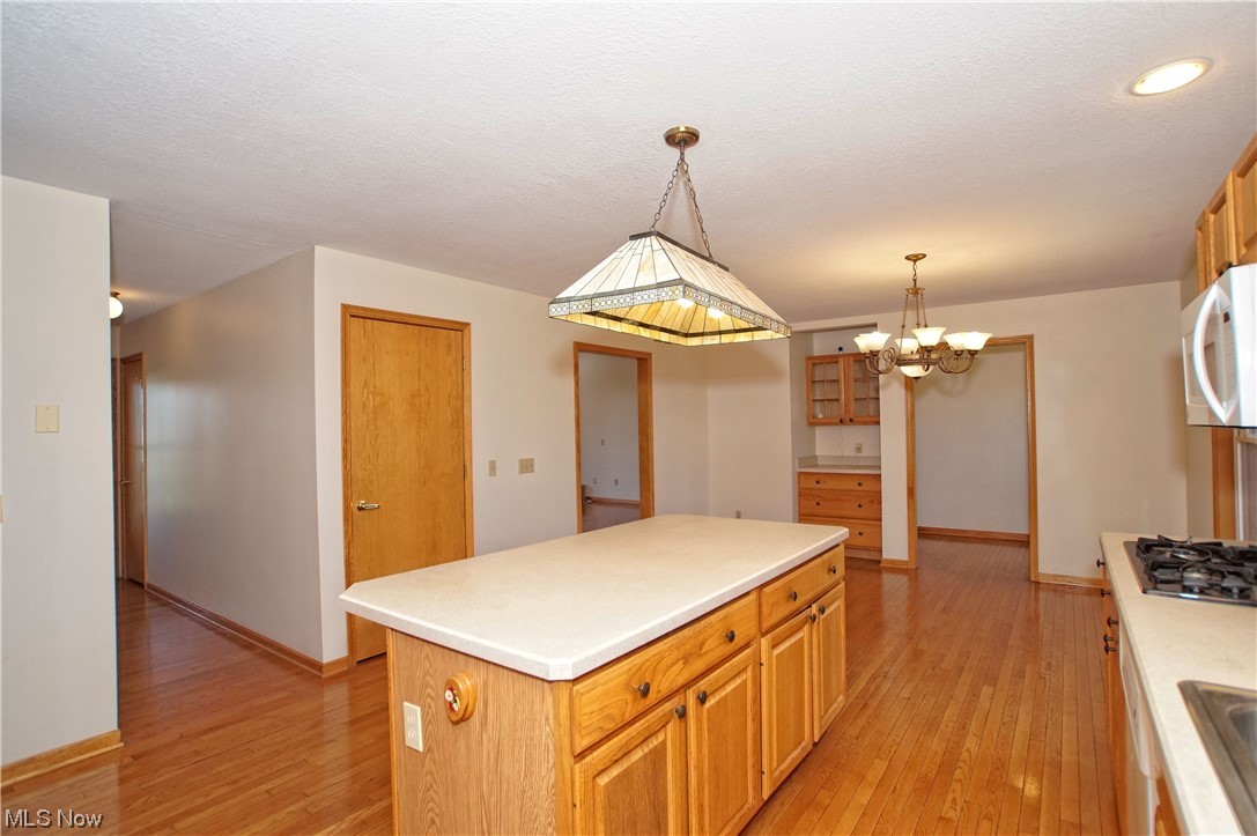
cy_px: 418
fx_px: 576
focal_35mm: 16
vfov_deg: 72.0
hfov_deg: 95.0
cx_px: 628
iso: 500
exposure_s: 1/160
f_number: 4.5
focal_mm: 11
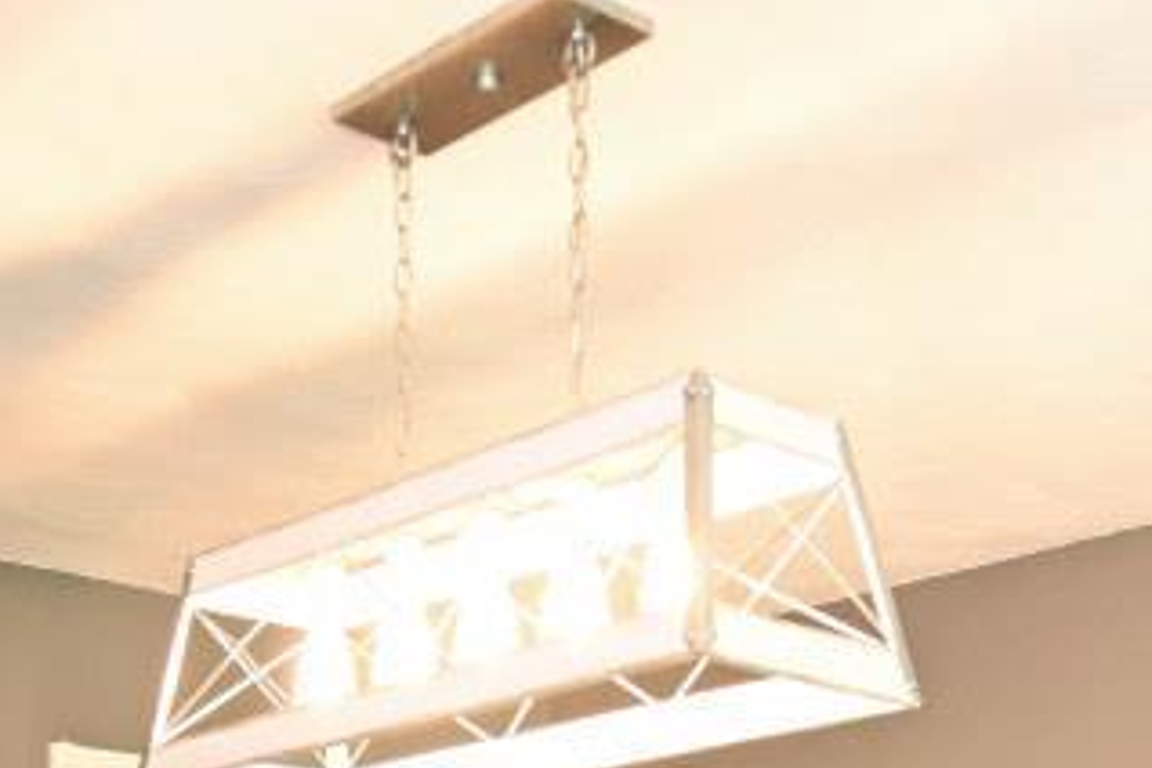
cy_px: 1163
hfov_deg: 30.5
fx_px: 2112
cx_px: 623
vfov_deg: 18.2
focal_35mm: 66
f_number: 4
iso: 1250
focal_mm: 14
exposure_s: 1/60
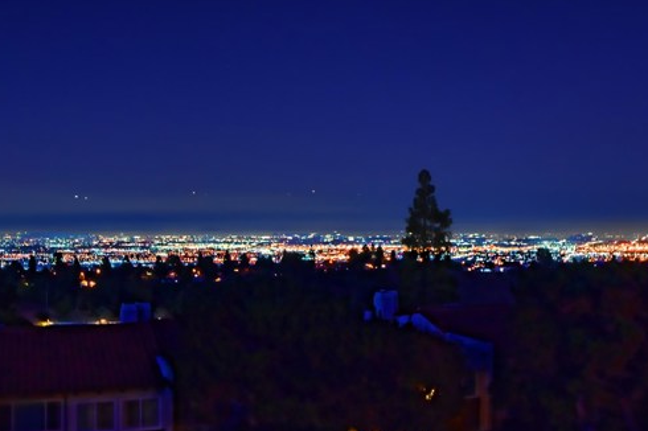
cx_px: 368
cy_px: 214
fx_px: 845
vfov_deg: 28.6
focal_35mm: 47
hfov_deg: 41.8
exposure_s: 1
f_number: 8
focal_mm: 24
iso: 1000
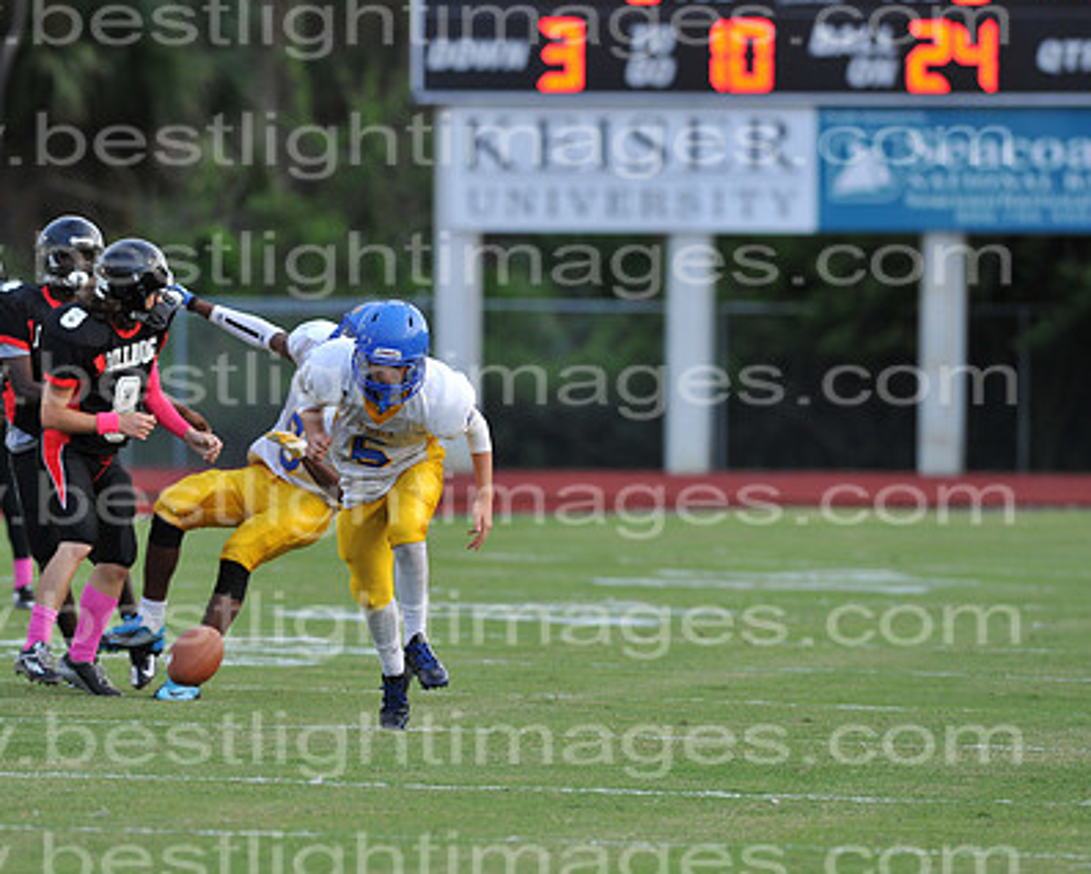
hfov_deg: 4.7
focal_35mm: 411
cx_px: 401
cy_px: 445
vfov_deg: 3.8
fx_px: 13277
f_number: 4
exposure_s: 1/800
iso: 1000
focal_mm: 300
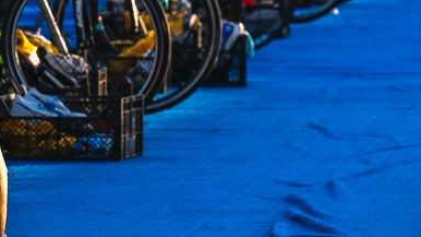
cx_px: 673
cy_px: 57
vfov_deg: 1.9
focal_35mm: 643
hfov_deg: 3.3
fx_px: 7177
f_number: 7.1
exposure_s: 1/500
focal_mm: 185
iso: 320
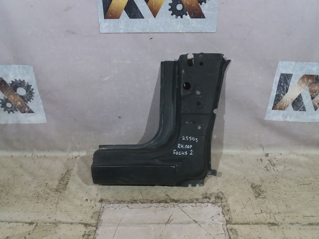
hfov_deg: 63.4
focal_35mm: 28
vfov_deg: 49.7
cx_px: 160
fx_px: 258
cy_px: 120
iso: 160
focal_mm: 3.7
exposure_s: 1/33
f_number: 1.9
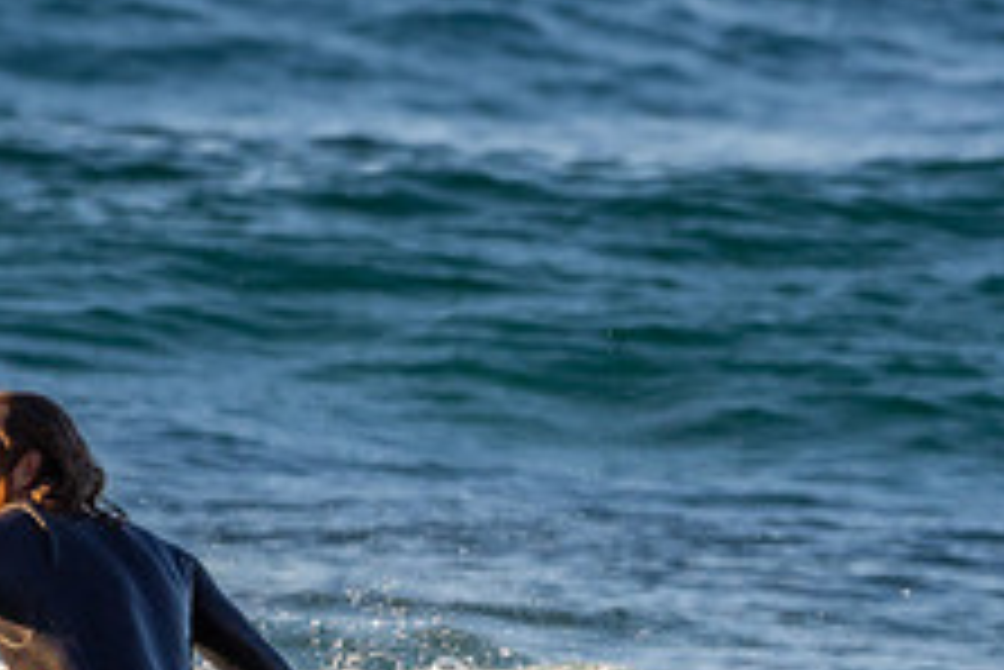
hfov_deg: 1.8
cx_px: 212
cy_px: 834
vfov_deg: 1.2
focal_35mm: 1168
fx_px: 32594
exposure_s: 1/1250
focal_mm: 300
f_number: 5.6
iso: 720
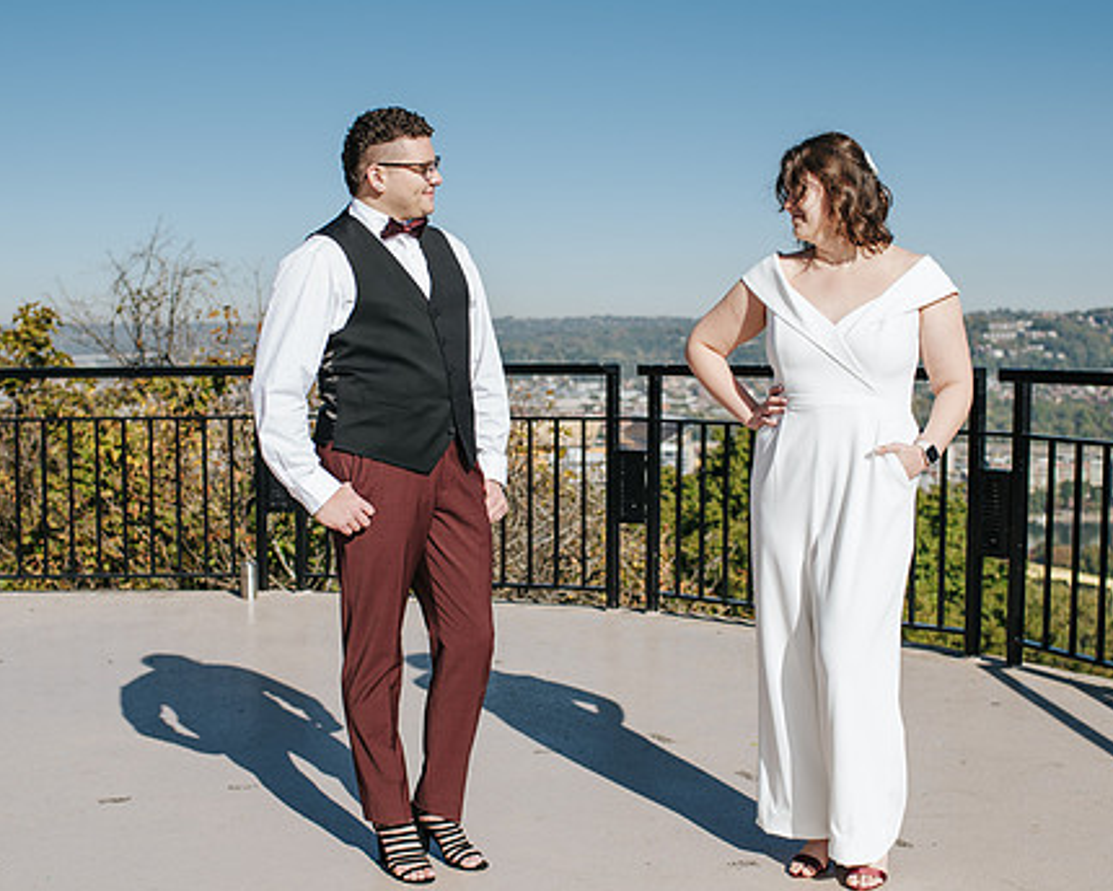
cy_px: 446
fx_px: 1680
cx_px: 559
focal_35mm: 51
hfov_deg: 36.7
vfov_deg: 29.7
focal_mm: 35
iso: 100
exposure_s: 1/1250
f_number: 3.2
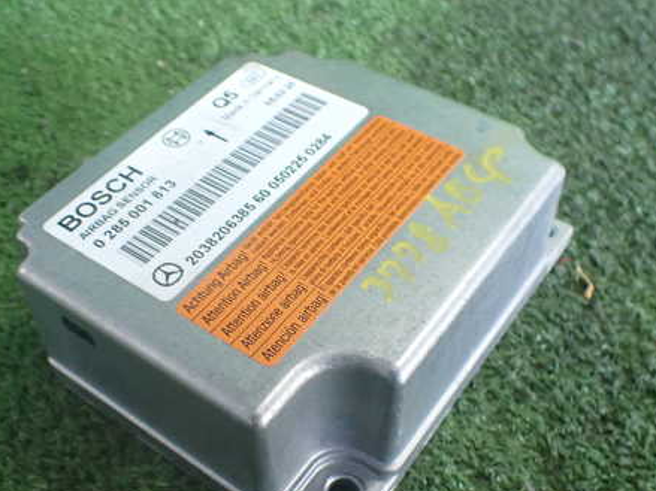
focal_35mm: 41
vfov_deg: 35.0
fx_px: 777
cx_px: 290
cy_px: 298
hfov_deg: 45.7
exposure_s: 1/125
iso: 800
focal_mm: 5.4
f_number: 2.3
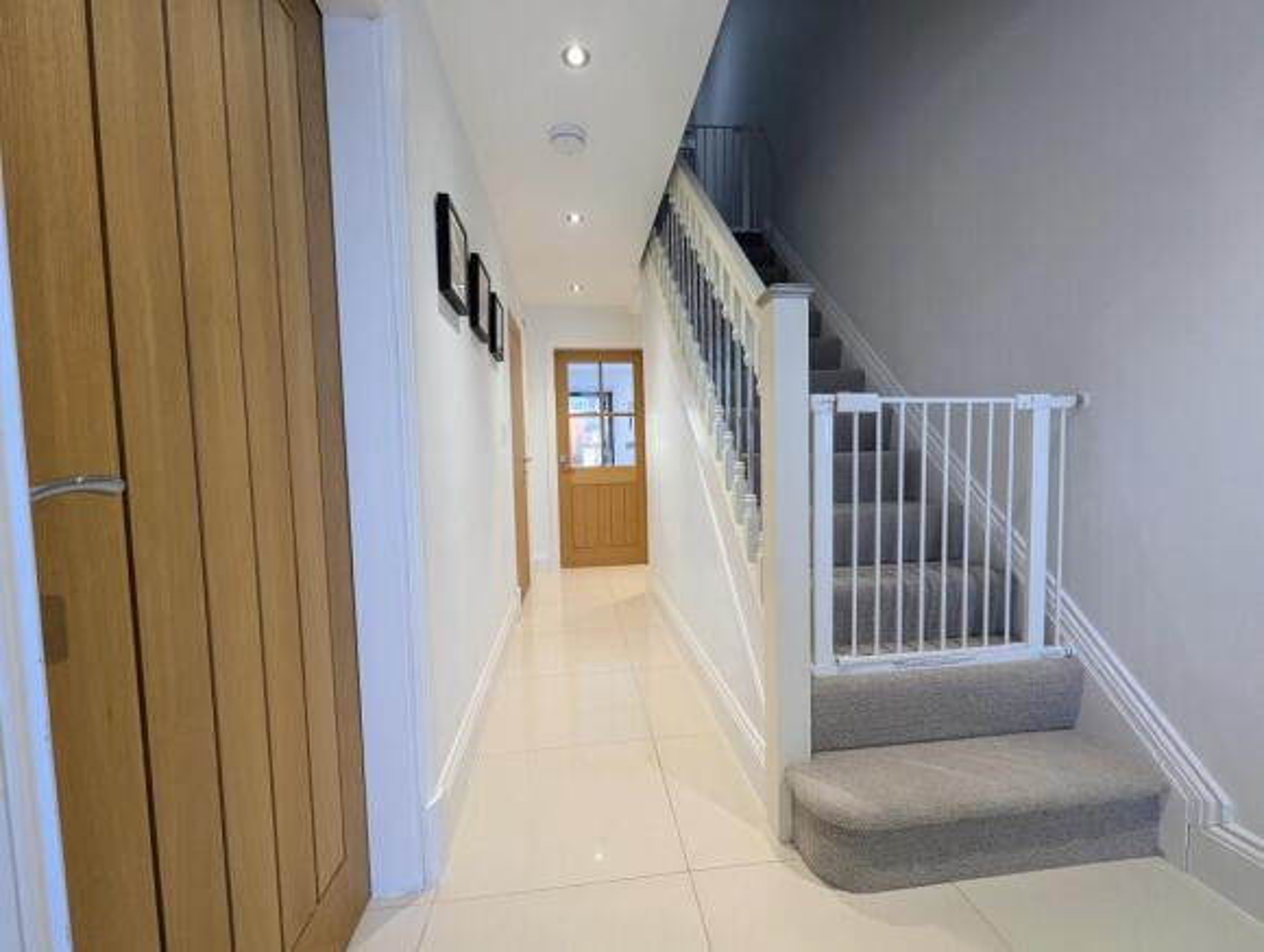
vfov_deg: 90.1
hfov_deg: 106.1
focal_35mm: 13
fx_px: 475
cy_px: 476
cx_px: 632
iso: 91
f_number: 2.2
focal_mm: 1.95
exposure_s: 1/50
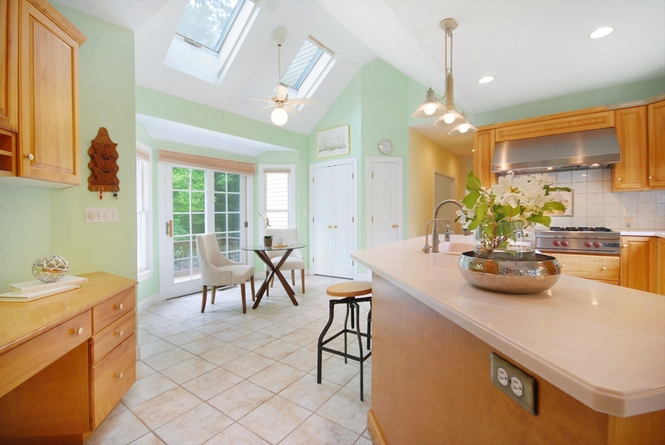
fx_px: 277
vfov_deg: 77.5
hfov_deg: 100.3
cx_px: 332
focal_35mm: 15
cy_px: 222
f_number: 5.6
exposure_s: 1/20
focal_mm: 10
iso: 400
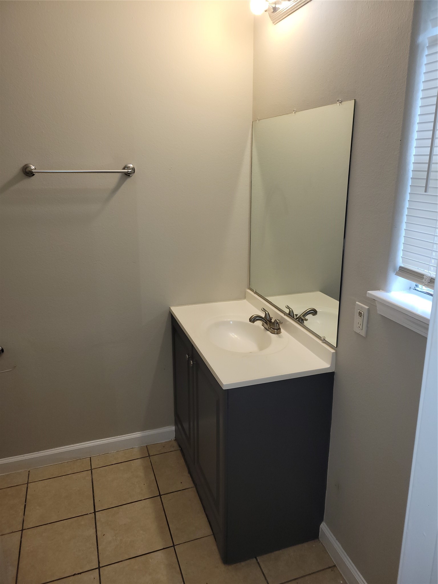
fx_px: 439
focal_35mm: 26
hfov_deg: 53.1
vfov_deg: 67.3
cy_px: 292
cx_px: 219
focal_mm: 5.4
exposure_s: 1/60
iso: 64
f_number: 1.8
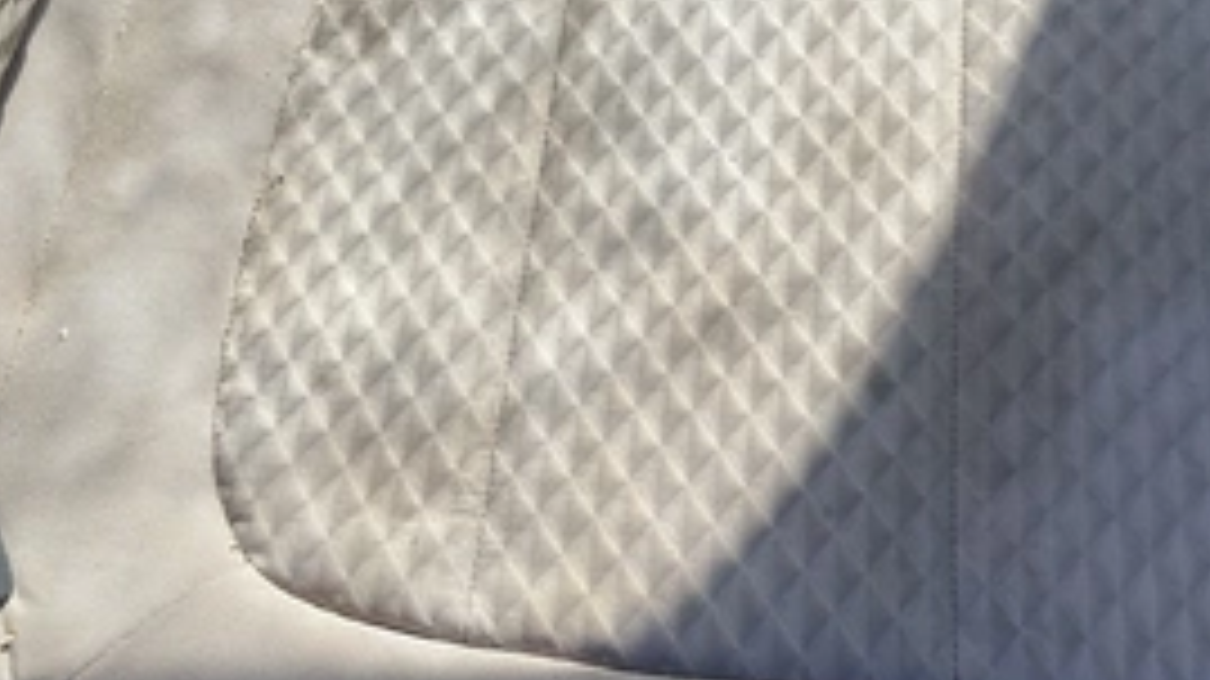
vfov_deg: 25.4
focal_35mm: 47
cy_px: 297
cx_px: 702
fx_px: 1507
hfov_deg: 43.6
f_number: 1.8
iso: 20
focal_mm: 3
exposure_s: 1/222
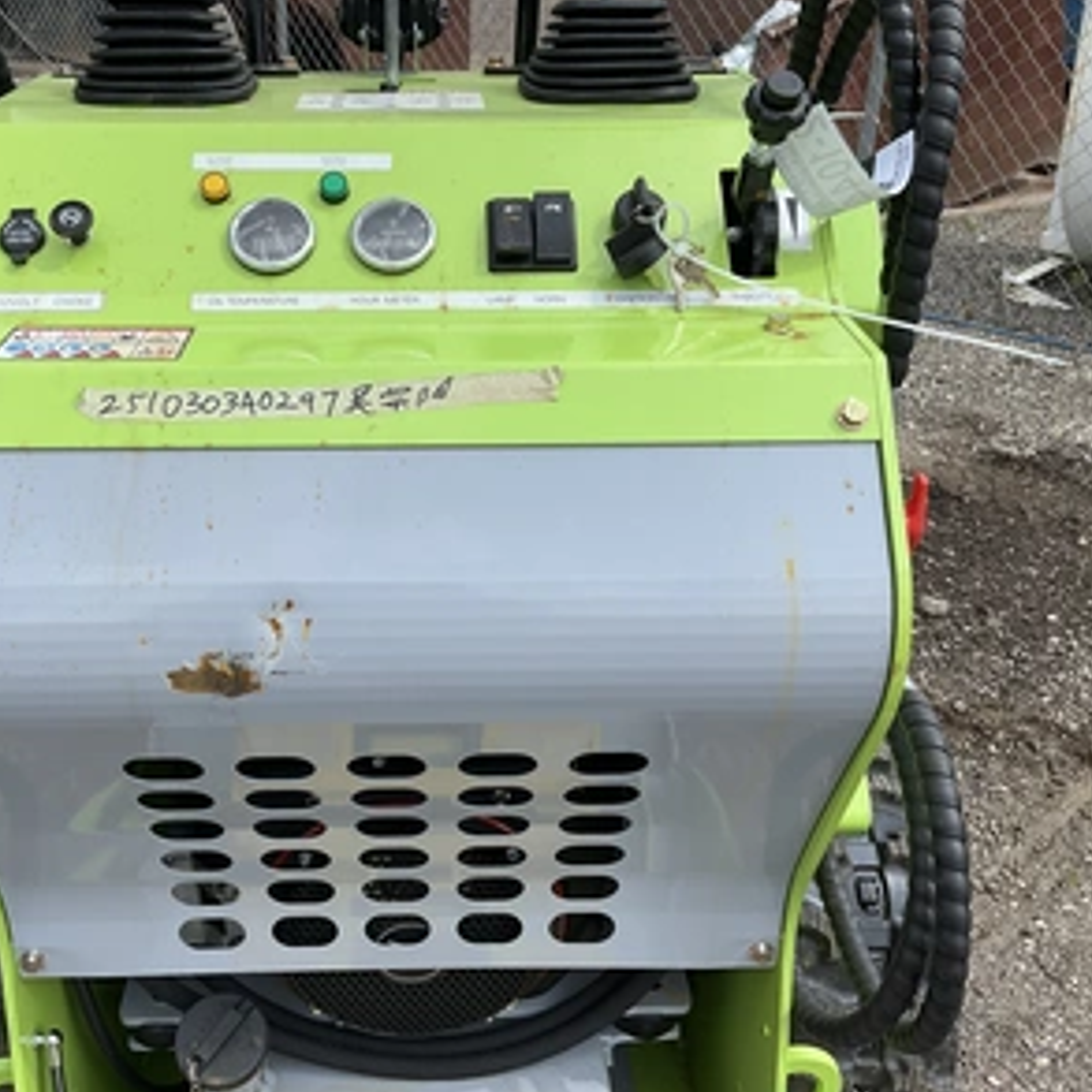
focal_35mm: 35
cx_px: 436
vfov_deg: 47.2
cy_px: 552
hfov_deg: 46.9
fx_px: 1249
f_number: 1.8
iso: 25
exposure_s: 1/2058
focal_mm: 3
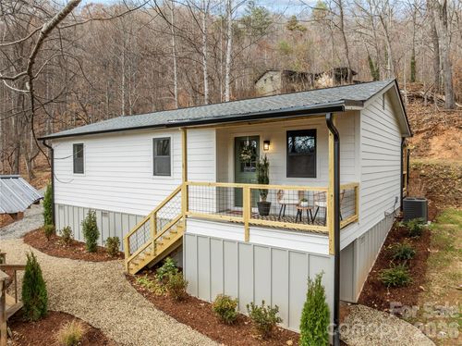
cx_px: 231
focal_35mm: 24
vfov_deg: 56.7
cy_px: 173
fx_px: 320
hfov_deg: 71.6
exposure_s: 1/320
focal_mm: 12.29
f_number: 2.8
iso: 120
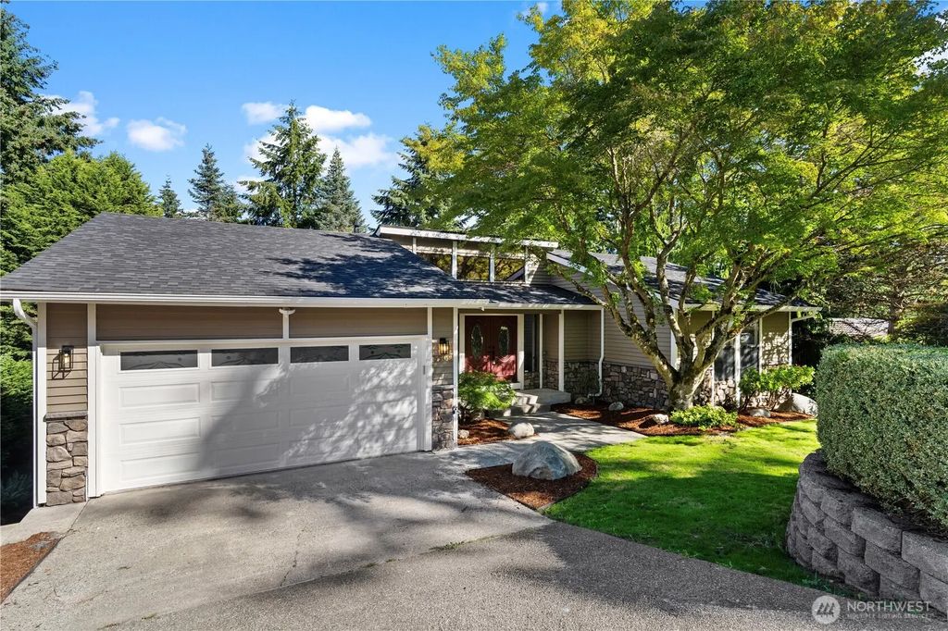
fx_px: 447
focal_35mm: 17
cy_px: 316
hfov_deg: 93.3
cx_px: 474
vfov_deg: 70.4
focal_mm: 17
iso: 400
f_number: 7.1
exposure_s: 1/15
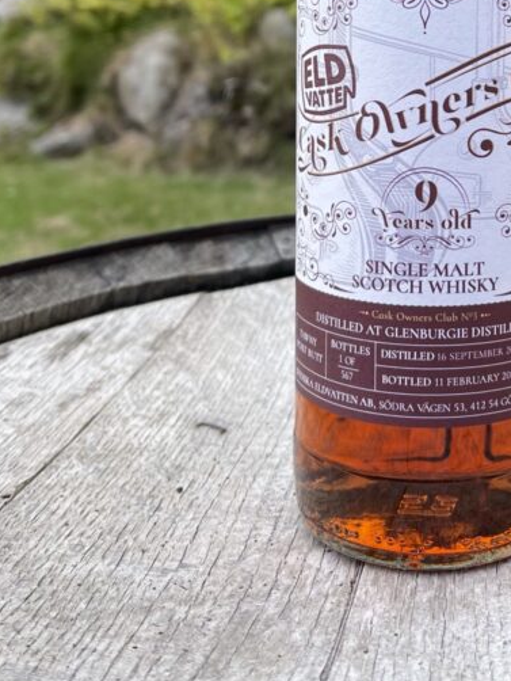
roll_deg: -1.4
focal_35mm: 53
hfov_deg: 26.9
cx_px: 427
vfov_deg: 33.5
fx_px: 1042
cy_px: 23
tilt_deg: -3.2
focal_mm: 5.1
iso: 32
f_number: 1.6
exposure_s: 1/321
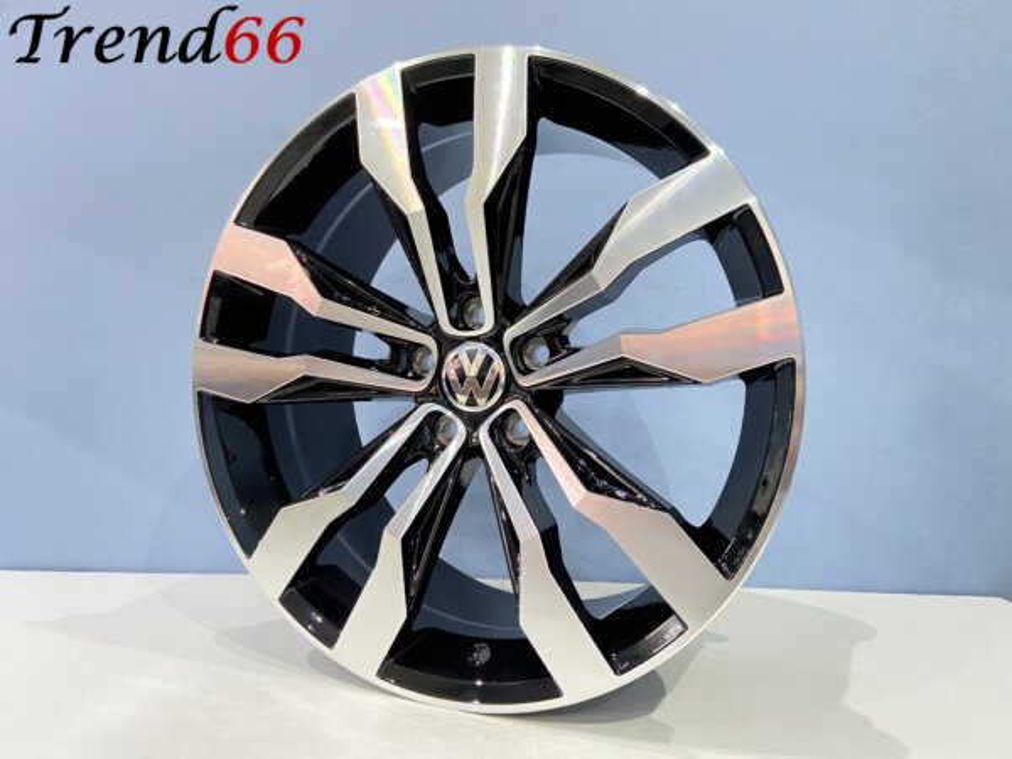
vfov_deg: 53.1
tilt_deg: -1.0
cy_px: 380
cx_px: 506
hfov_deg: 67.3
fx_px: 760
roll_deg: -1.3
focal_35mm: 26
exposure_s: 1/25
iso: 640
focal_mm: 4.25
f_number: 1.8
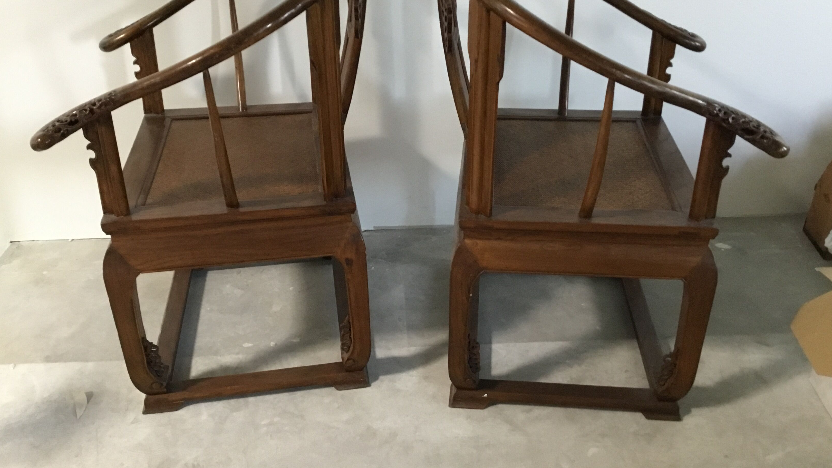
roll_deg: -0.5
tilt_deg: -28.9
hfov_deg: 58.0
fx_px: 750
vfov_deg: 34.7
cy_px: 230
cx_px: 416
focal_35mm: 34
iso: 200
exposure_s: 1/20
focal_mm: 3.3
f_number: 2.4
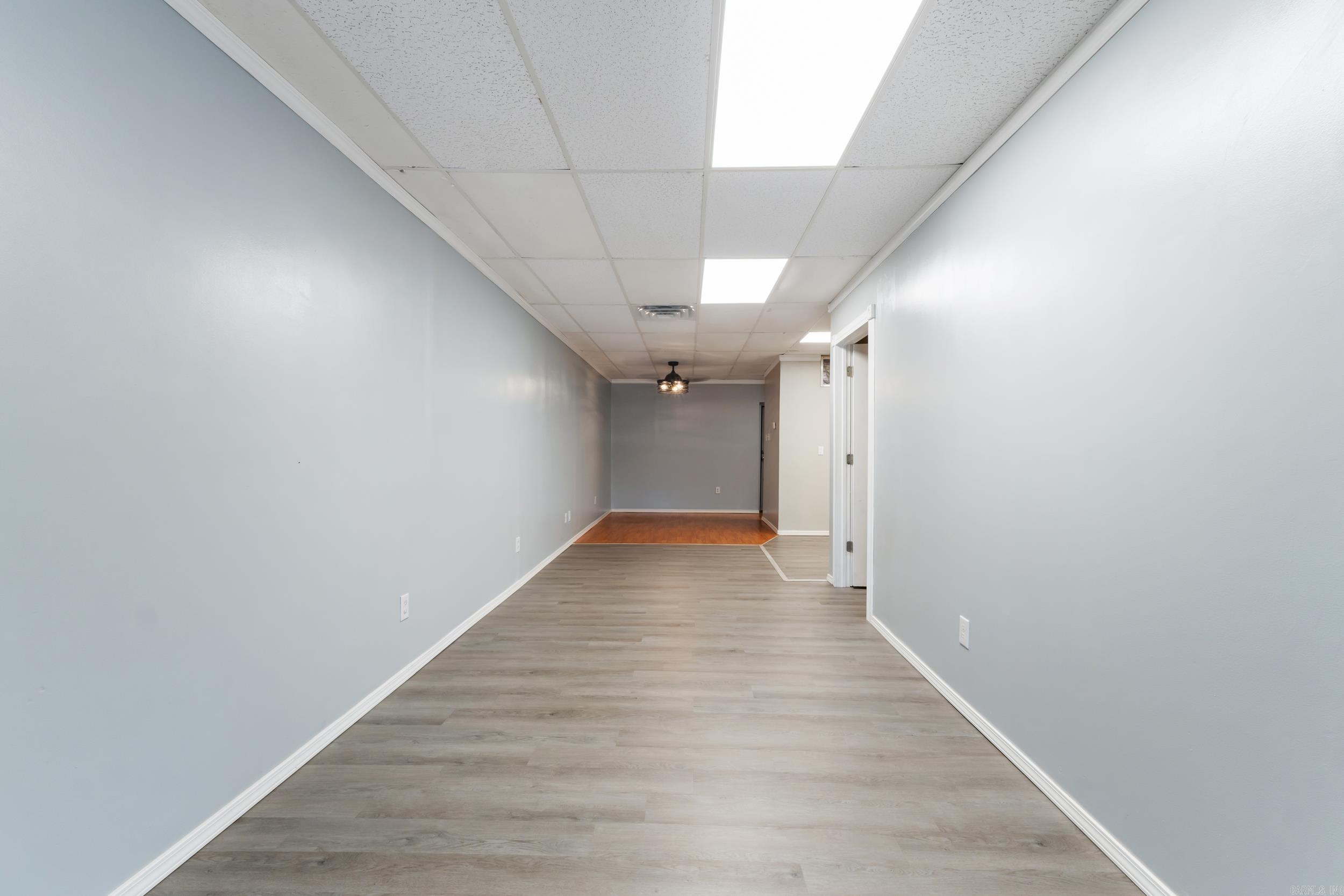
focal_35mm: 15
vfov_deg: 77.3
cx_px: 672
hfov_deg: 100.4
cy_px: 448
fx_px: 560
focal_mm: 10
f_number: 9
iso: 200
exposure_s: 1/2.5
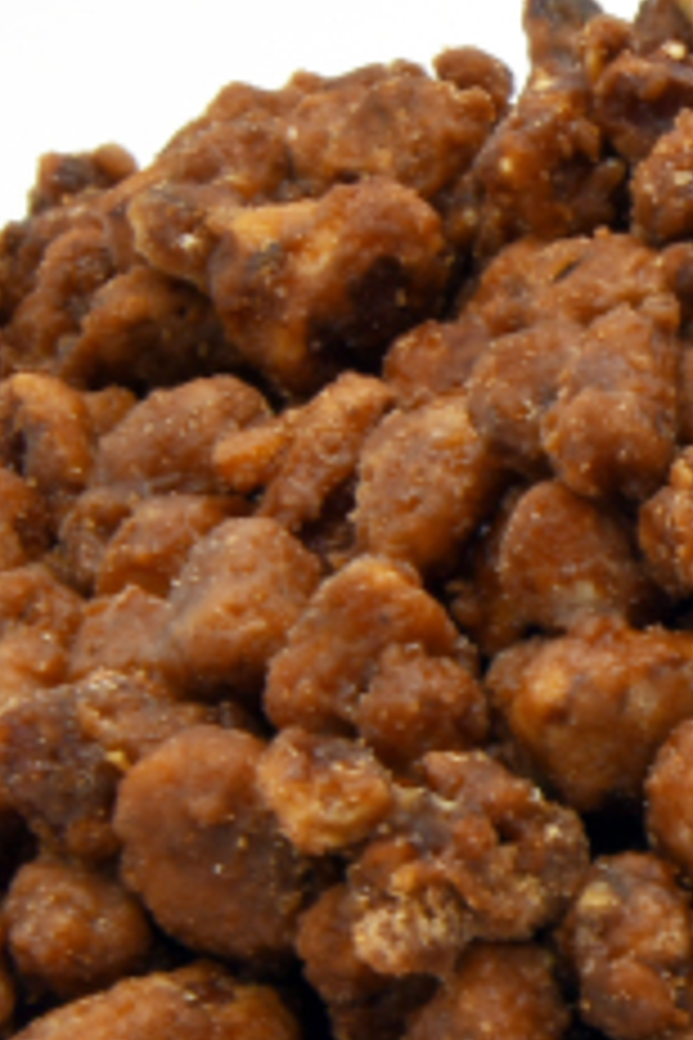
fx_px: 6381
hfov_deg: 6.1
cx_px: 1282
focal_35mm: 221
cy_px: 583
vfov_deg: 9.3
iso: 160
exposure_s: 1/15
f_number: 25
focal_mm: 34
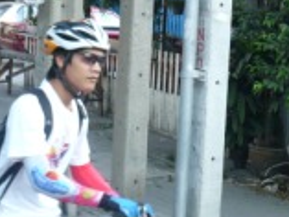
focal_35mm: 100
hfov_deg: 19.6
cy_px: 85
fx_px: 836
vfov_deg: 14.8
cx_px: 186
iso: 100
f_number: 2.8
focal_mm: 5.8
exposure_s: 1/125
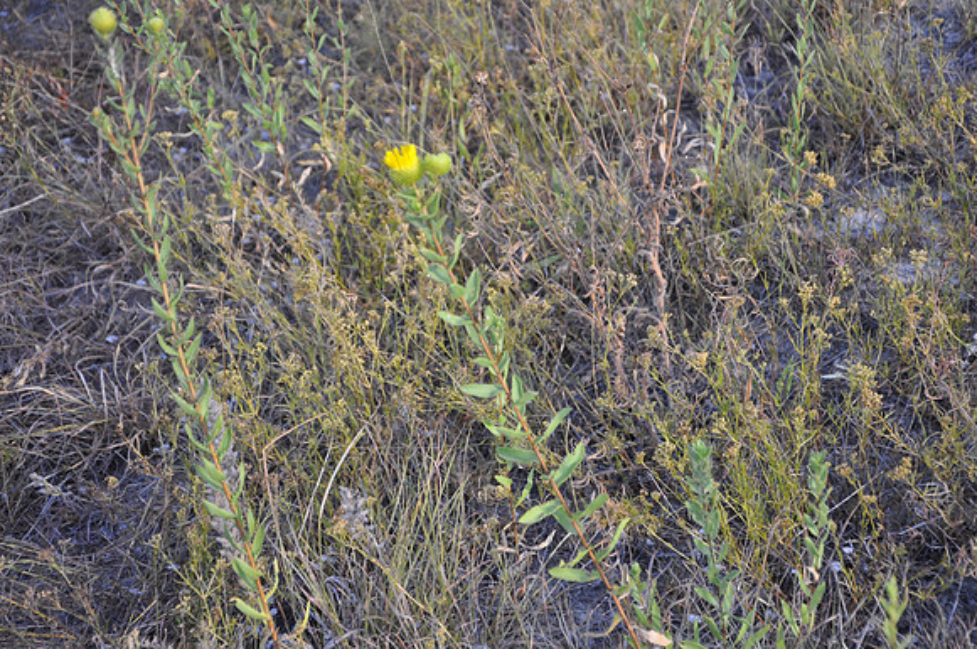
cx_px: 488
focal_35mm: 99
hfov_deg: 20.6
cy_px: 324
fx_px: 2683
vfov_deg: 13.8
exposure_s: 1/125
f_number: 5.6
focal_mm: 66
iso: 400
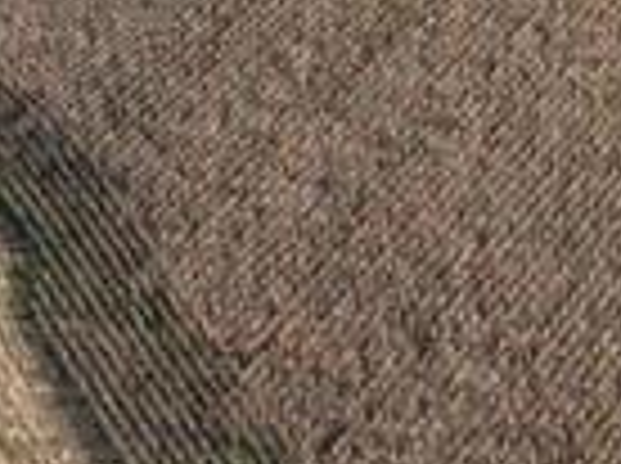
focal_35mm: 178
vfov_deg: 8.2
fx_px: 3188
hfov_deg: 11.1
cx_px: 567
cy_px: -83
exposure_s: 1/2000
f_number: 2.8
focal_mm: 12.29
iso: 200
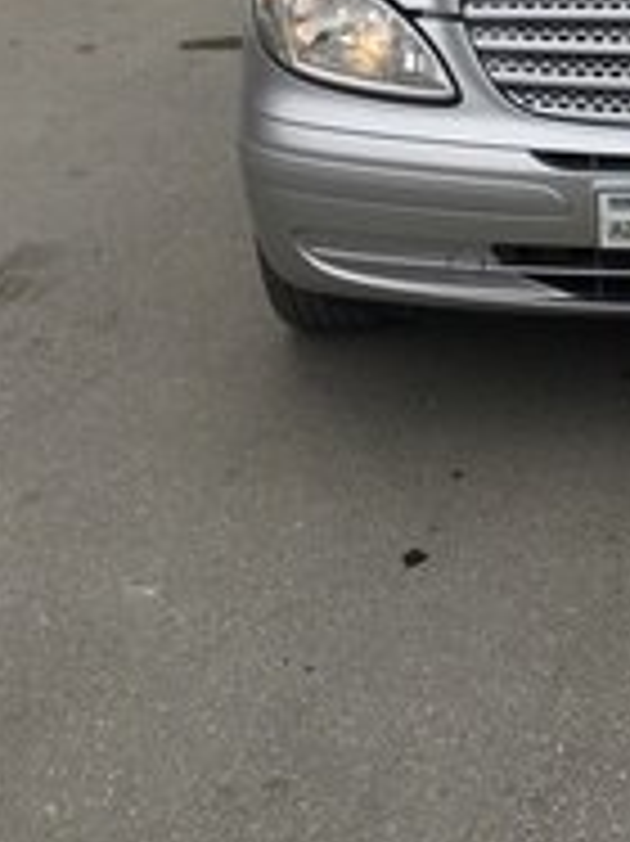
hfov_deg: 18.2
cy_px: -90
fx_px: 1871
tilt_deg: -11.5
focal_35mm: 77
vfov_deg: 23.7
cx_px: 738
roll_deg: -0.9
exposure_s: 1/254
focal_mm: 4.15
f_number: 2.2
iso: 25
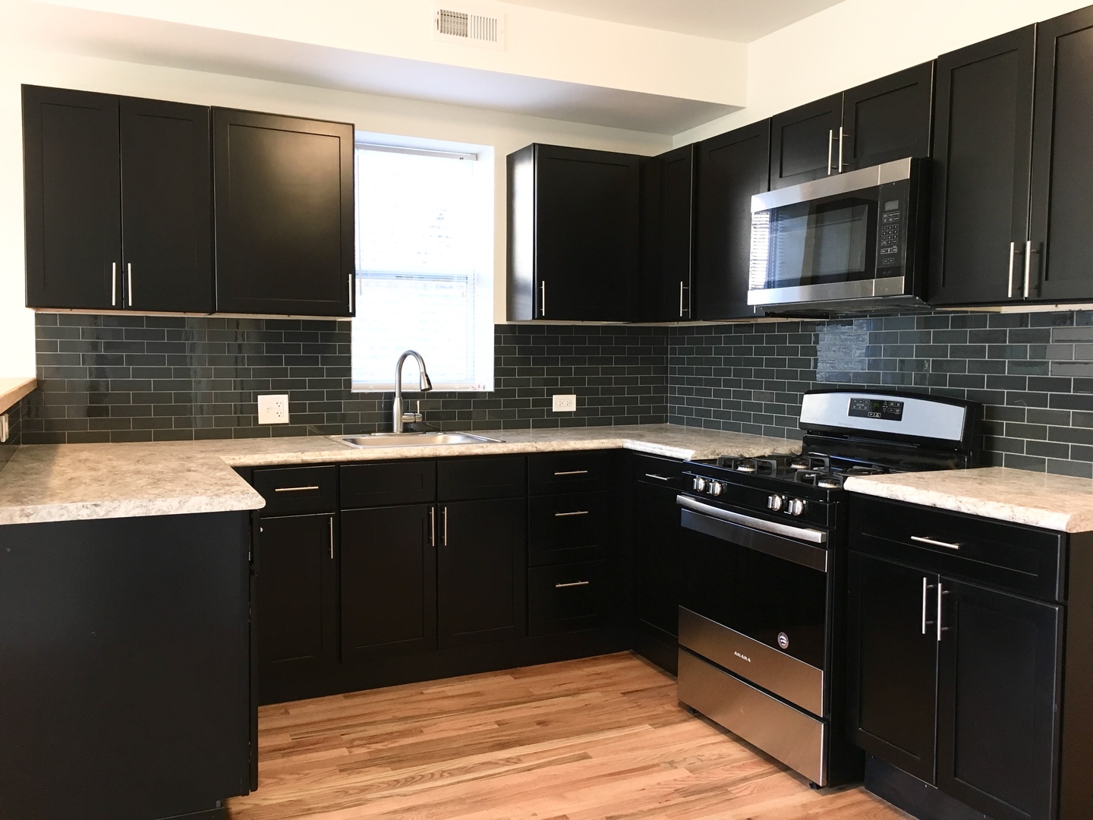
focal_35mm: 29
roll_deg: -0.8
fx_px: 916
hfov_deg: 61.7
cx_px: 546
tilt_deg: -3.7
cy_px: 410
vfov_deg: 48.2
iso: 100
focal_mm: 4.15
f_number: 2.2
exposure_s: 1/30
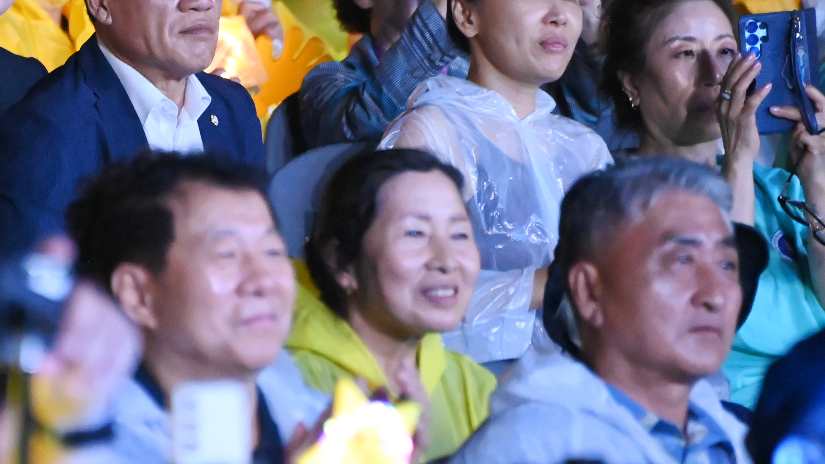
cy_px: 150
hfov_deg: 4.2
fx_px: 11157
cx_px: 172
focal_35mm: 510
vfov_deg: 2.4
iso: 16000
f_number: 5.6
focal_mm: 300
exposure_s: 1/200
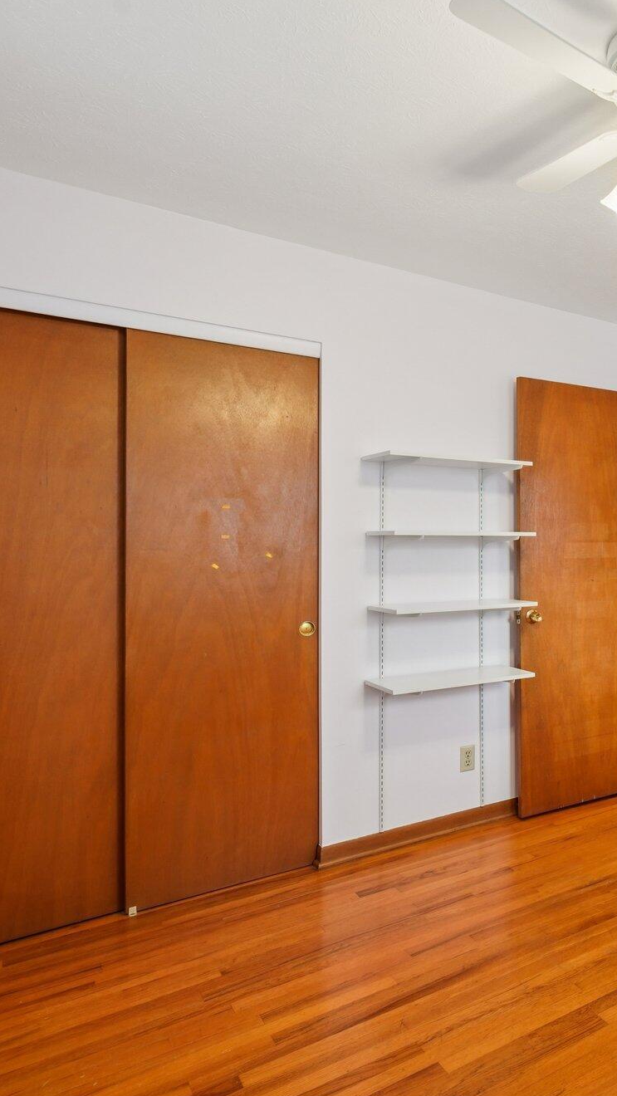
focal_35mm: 26
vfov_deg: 71.9
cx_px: 717
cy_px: 550
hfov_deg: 36.0
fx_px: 756
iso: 400
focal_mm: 16
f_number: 8
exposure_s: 1/10
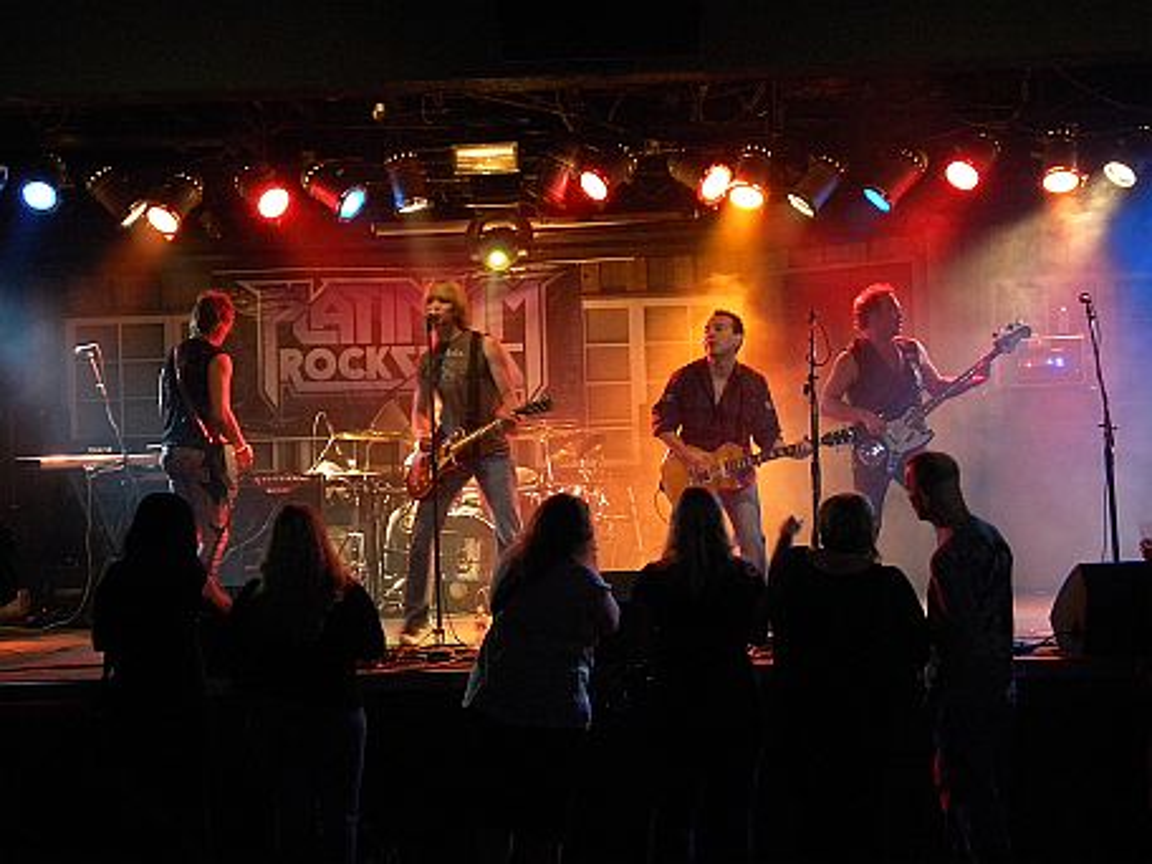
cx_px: 576
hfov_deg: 40.4
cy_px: 432
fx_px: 1564
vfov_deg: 30.9
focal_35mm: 47
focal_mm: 8.6
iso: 400
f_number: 3.9
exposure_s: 1/16.5
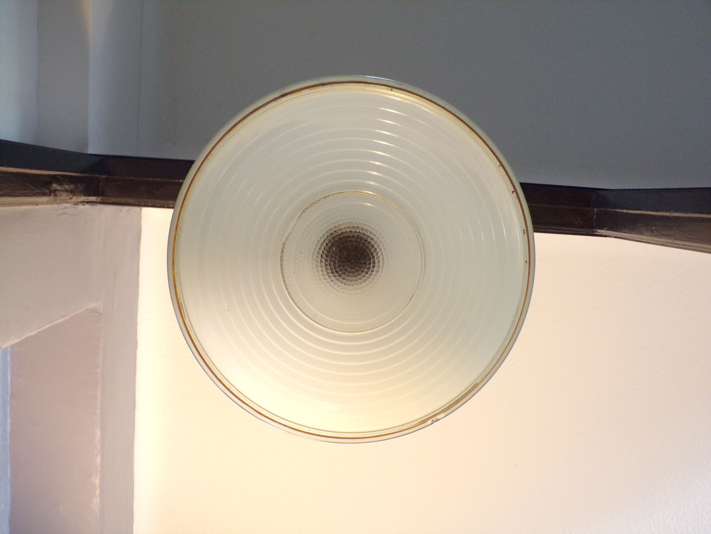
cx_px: 356
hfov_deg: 50.1
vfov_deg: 38.7
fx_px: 760
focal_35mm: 37
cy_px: 267
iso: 395
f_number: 3.3
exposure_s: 1/17
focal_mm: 6.6
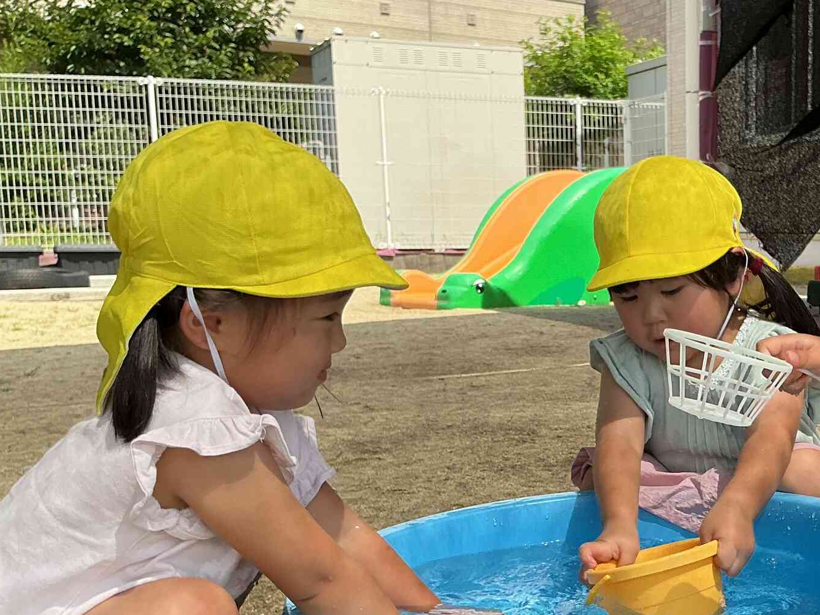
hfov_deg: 35.4
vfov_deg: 27.7
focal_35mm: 52
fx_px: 1232
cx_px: 679
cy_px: 451
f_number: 1.8
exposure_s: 1/912
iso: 25
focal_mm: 3
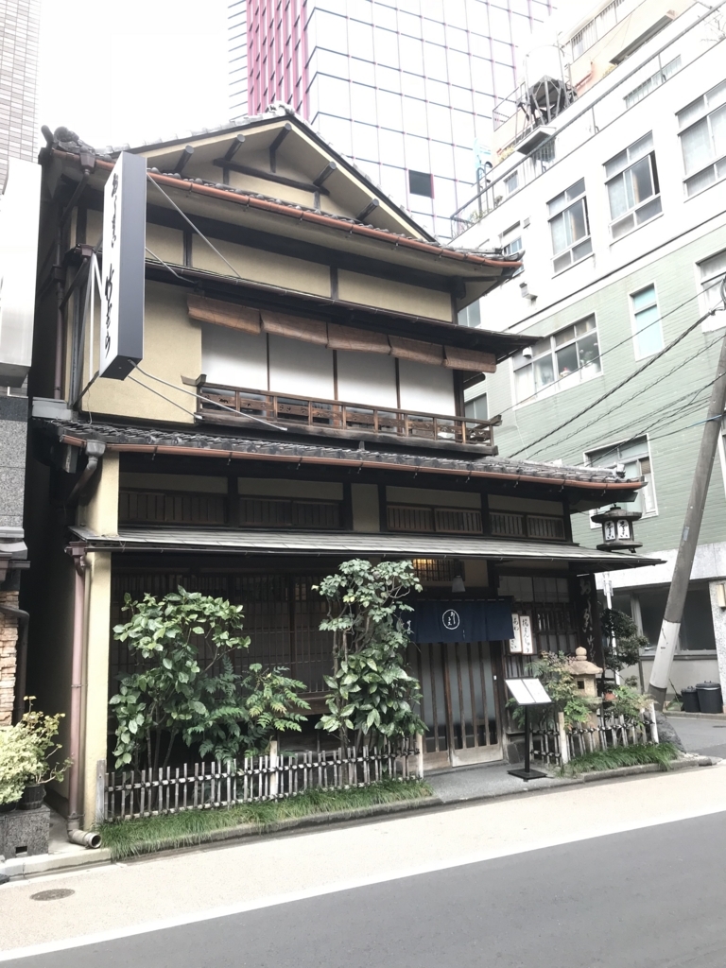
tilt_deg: +13.3
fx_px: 783
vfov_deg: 63.4
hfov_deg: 49.7
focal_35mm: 28
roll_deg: +2.1
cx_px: 363
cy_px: 484
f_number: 1.8
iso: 25
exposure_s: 1/120
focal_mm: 3.99
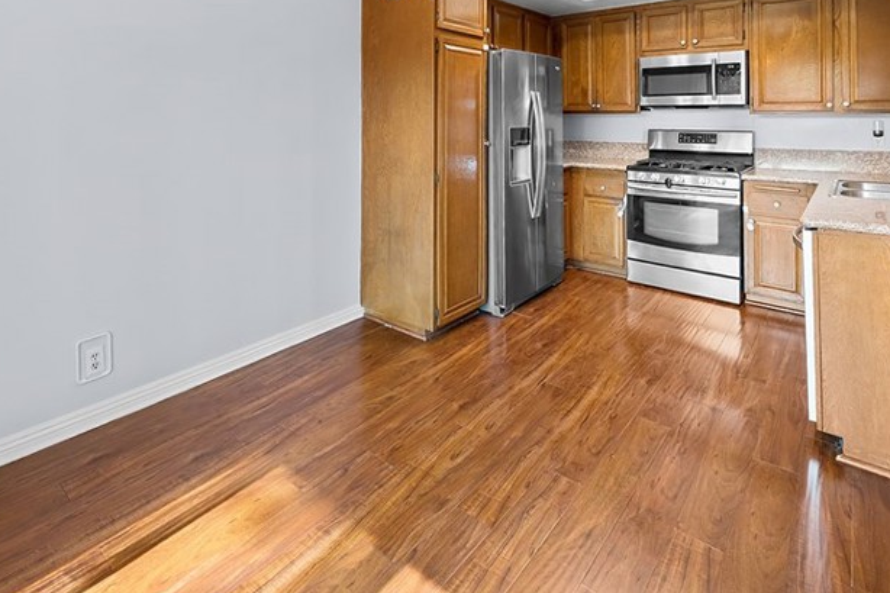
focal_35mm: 20
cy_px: 103
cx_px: 422
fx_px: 494
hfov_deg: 83.9
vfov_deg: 56.5
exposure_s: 1/13
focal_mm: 12
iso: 800
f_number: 5.6
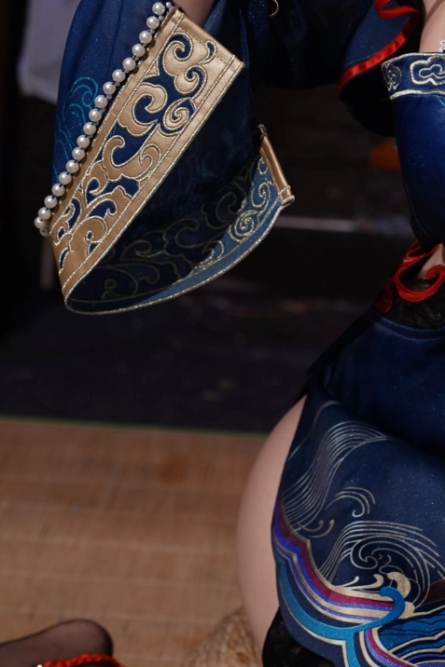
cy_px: 124
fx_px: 2745
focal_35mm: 148
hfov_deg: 9.2
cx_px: 508
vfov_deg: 13.8
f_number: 3.2
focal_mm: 53
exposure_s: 1/100
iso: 320
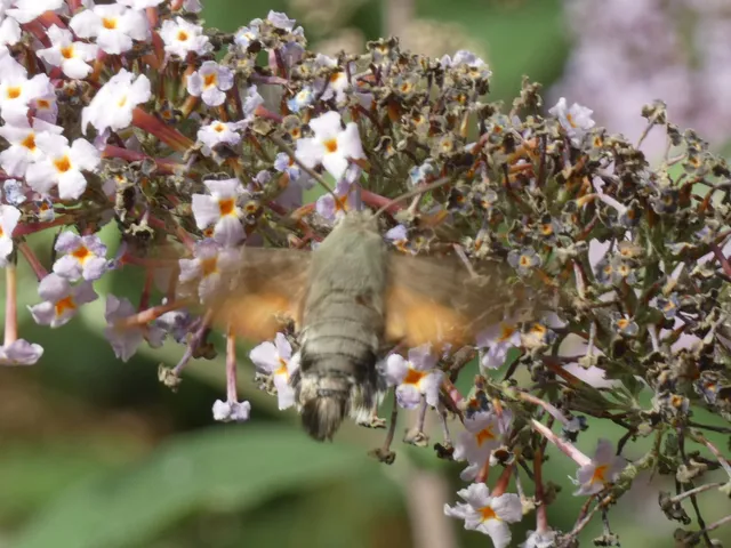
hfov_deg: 4.6
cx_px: 366
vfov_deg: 3.5
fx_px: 9038
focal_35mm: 428
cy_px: 274
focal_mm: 76.7
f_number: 5.6
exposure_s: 1/100
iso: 80
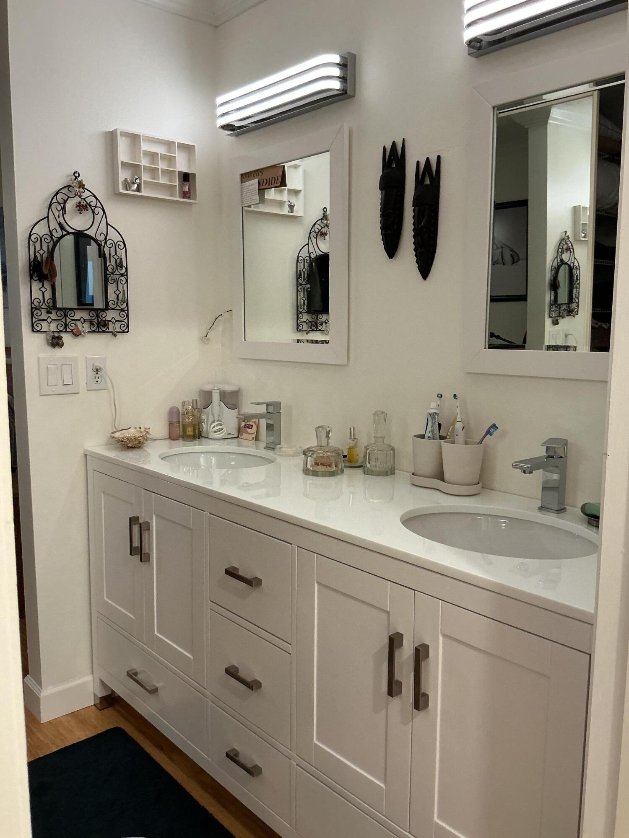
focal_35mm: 29
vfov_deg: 61.7
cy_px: 419
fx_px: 703
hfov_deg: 48.2
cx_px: 314
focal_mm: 3
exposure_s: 1/60
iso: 125
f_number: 1.8
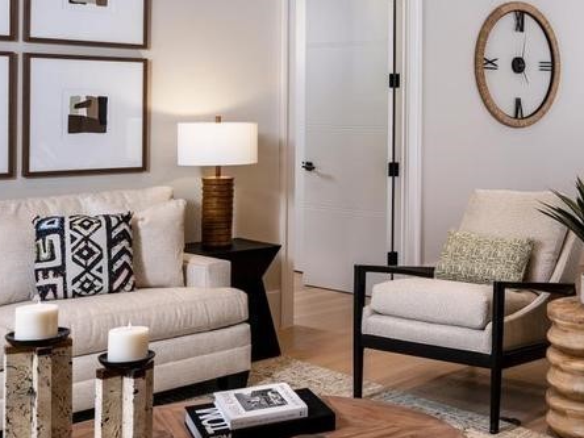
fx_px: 894
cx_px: 573
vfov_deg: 27.3
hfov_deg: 33.3
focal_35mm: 53
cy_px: 125
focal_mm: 28.6
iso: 200
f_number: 11
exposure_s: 1/13
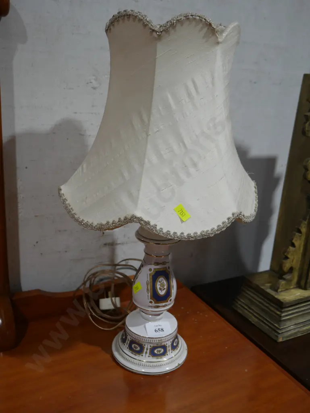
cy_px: 206
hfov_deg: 41.8
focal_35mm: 34
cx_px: 155
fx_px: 406
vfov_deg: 53.9
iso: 250
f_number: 4
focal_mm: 17
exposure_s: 1/60
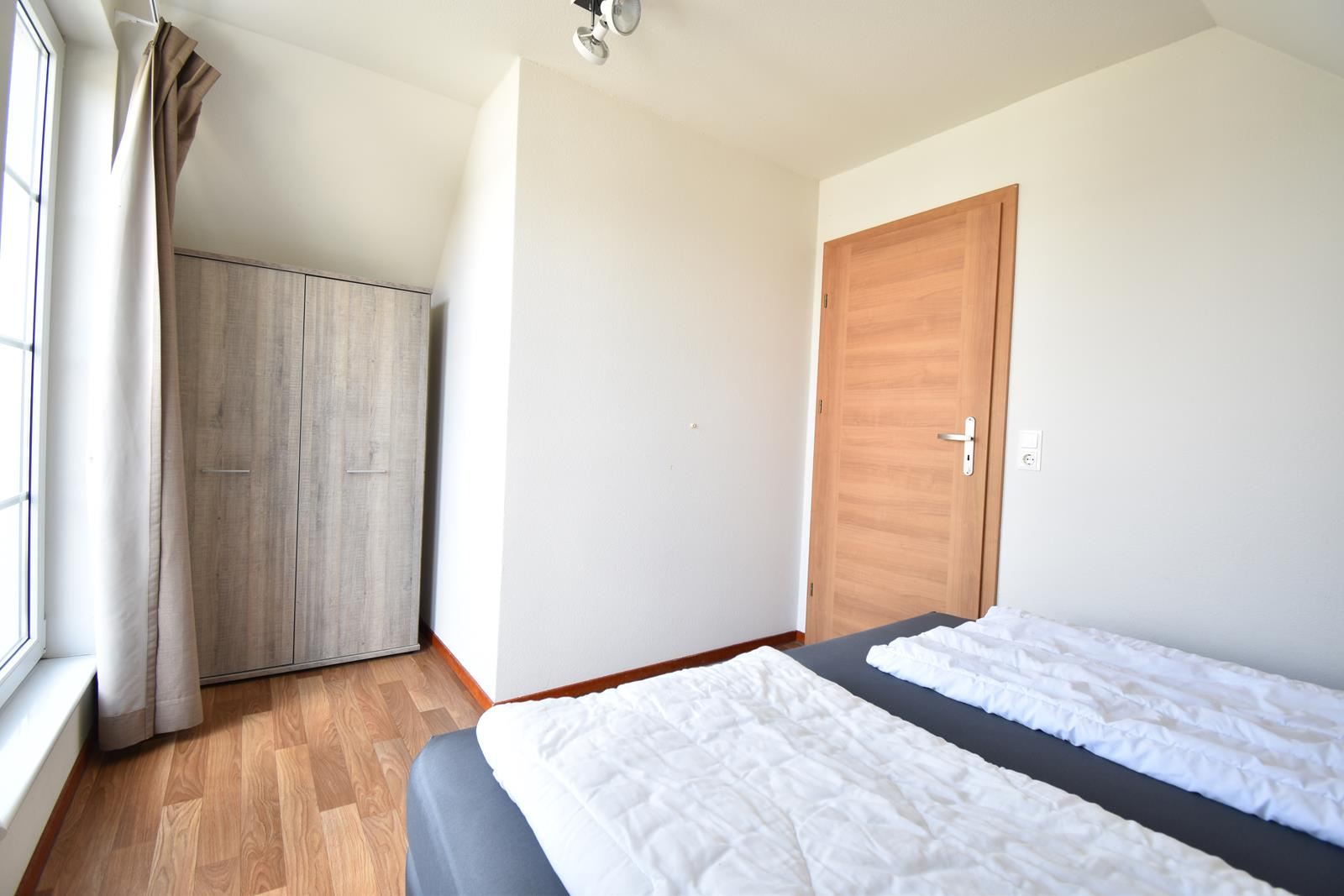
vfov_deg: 77.3
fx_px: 560
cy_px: 448
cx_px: 672
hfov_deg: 100.4
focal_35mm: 15
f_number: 4.5
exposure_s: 1/15
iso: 100
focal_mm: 10
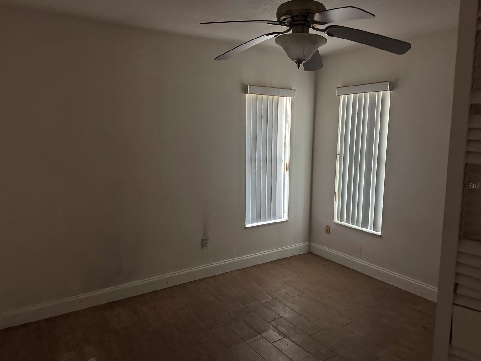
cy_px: 186
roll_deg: -0.9
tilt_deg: -8.8
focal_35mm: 25
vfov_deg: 54.9
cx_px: 249
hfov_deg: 69.4
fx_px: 347
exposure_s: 1/40
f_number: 1.78
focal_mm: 6.76
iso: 1000
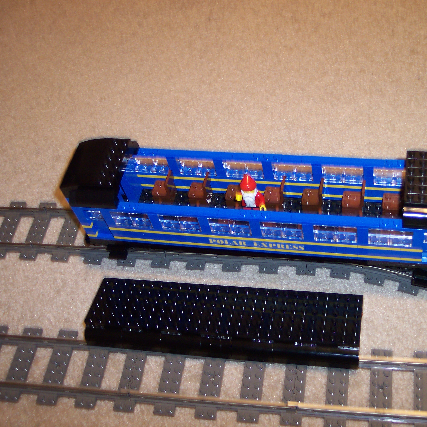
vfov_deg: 37.6
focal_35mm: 45
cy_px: 213
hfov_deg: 37.4
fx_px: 628
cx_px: 264
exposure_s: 1/30
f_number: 2.8
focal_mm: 8
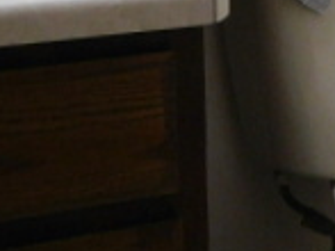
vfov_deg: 14.0
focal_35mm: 100
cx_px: 365
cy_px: -100
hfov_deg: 18.9
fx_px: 967
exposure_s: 1/30
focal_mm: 4
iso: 400
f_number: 3
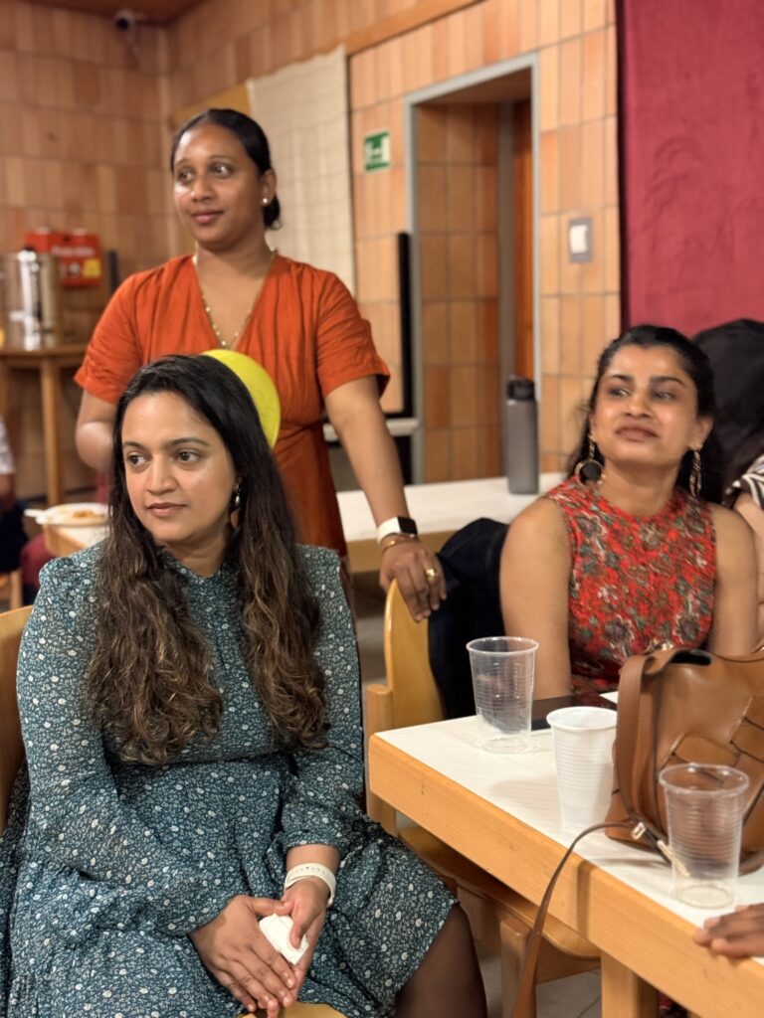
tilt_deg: -7.5
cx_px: 382
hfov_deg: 30.3
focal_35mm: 48
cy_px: 509
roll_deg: +1.4
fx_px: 1413
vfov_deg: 39.7
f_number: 1.78
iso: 800
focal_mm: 6.76
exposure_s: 1/25
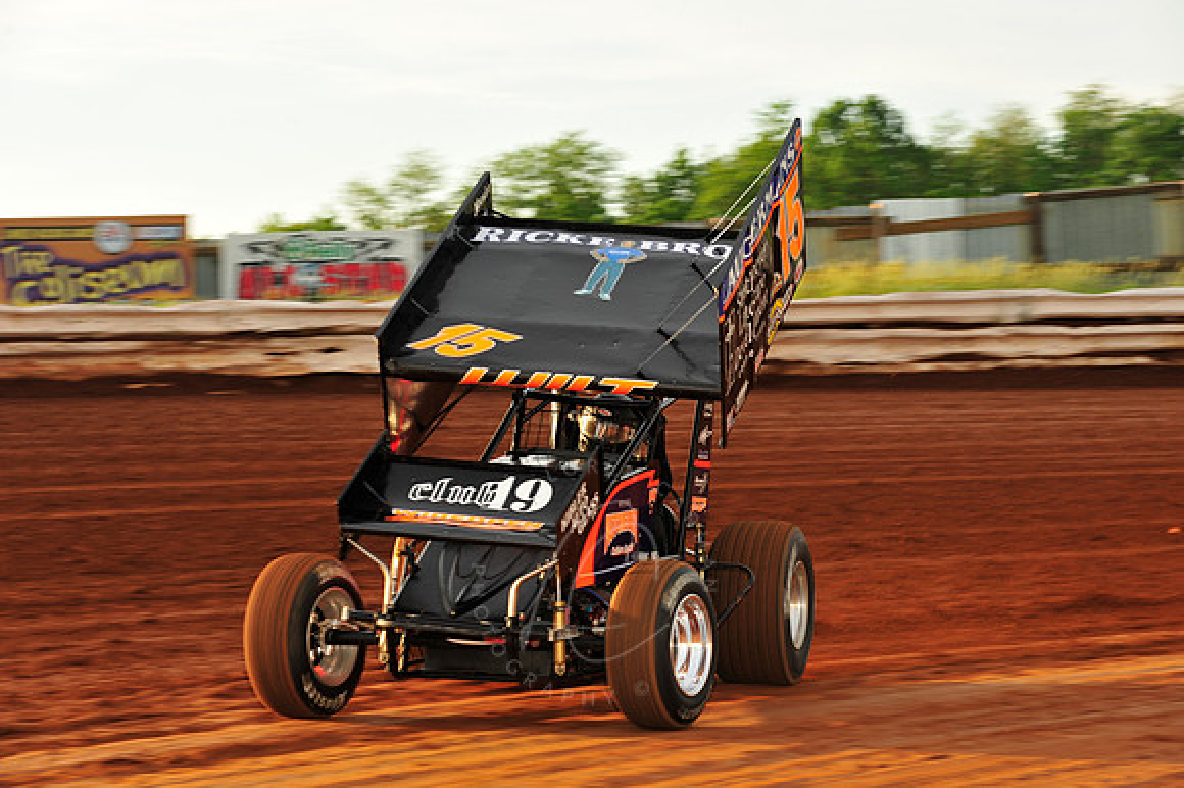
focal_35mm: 105
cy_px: 394
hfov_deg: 19.5
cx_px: 592
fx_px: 3451
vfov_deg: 13.0
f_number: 8
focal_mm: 105
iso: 400
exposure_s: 1/320
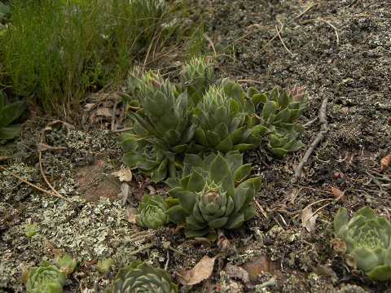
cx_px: 196
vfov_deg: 53.1
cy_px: 146
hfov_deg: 67.3
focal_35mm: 26
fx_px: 294
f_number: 3.2
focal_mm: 4.6
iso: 64
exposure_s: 1/125
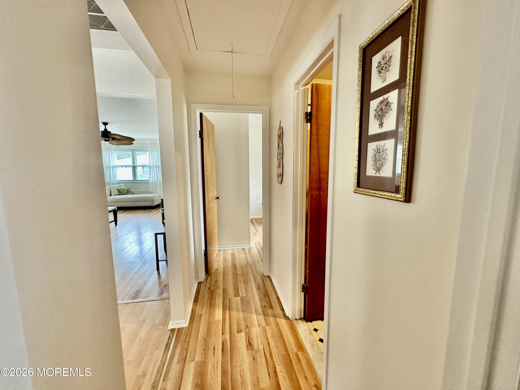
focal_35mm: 14
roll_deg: +0.1
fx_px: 210
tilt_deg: -7.1
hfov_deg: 102.1
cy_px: 195
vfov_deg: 85.7
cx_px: 260
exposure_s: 1/60
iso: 200
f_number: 2.2
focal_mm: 2.22
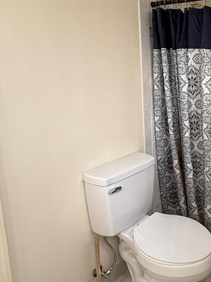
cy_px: 112
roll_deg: -0.8
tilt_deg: -7.2
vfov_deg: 59.5
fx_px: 244
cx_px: 217
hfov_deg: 40.3
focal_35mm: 30
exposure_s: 1/60
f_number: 2.2
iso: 250
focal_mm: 2.22
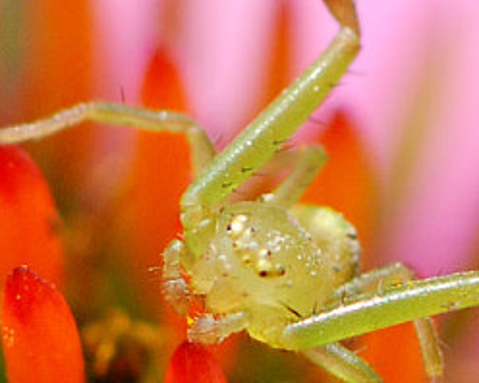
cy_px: 307
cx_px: 203
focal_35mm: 956
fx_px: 13543
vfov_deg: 1.6
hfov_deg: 2.0
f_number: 8
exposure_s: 1/400
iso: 400
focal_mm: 105
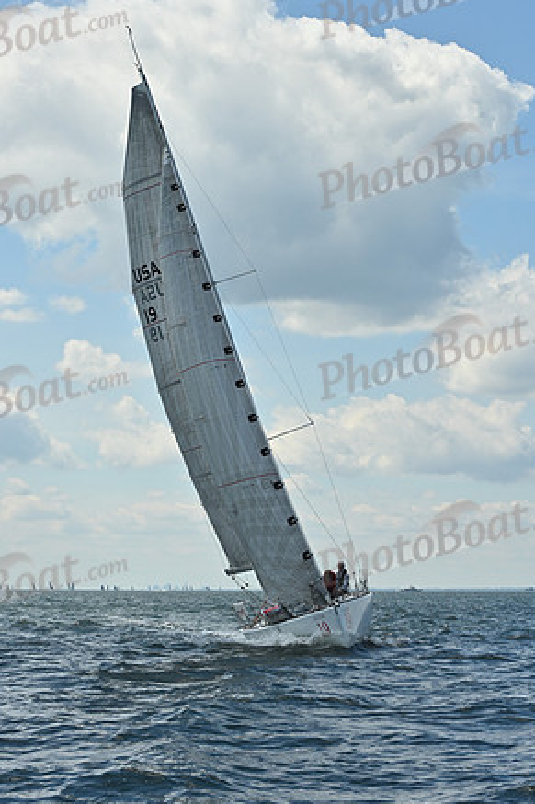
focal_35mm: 93
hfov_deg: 14.7
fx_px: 2075
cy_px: 283
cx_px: 223
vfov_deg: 21.9
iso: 250
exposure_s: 1/1250
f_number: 9
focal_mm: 70
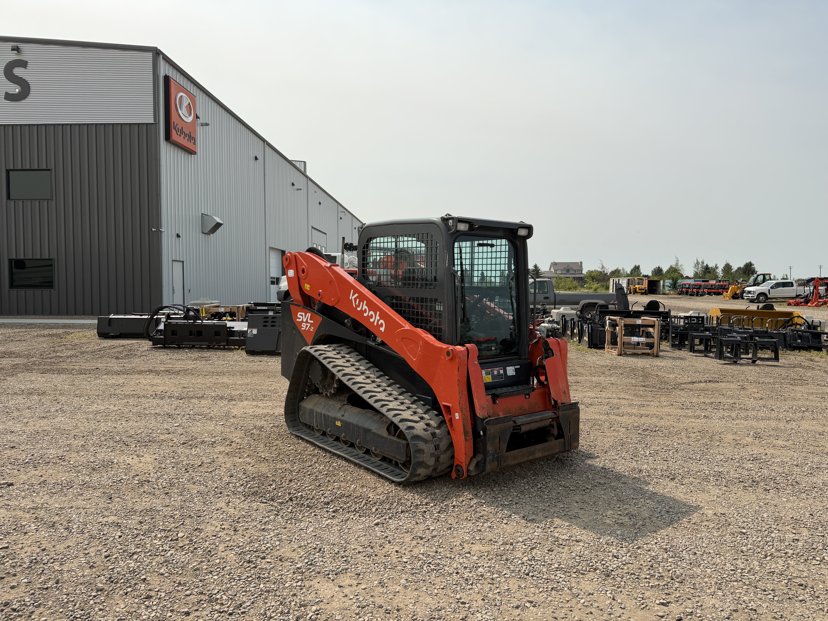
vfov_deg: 56.8
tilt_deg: -3.2
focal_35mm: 24
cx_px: 414
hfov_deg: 71.6
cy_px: 310
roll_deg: -2.2
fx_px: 574
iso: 100
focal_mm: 6.76
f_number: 1.78
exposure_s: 1/5319
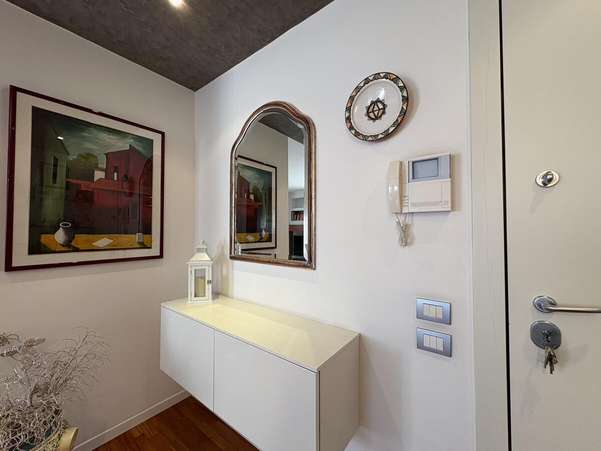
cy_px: 226
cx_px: 300
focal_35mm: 14
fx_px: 243
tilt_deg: +2.7
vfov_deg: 85.7
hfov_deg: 102.1
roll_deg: +0.6
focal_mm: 2.22
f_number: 2.2
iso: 125
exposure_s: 1/100
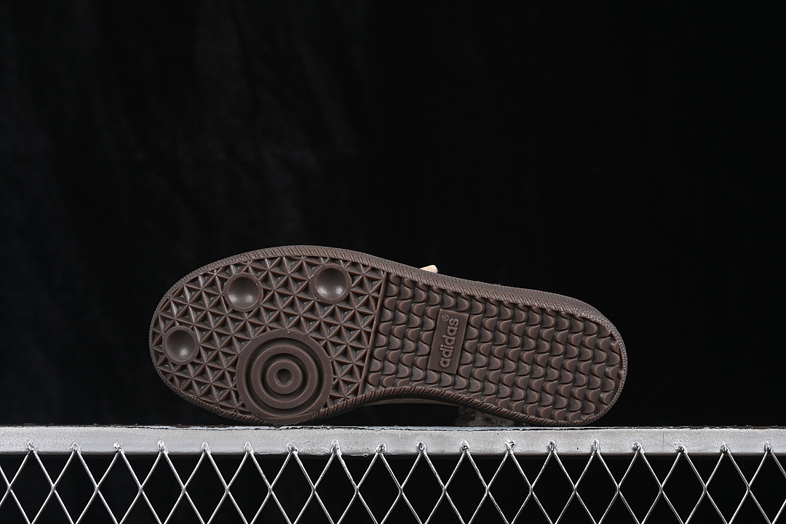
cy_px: 262
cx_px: 393
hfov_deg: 27.0
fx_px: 1637
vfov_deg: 18.2
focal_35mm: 75
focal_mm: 50
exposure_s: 1/60
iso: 160
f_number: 6.3
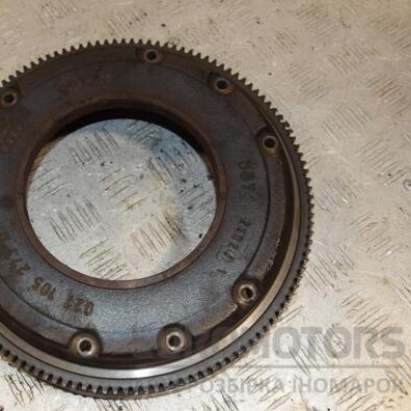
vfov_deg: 29.6
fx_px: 779
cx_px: 113
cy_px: 204
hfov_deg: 29.2
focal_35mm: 58
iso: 800
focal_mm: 30
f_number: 7.1
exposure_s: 1/200
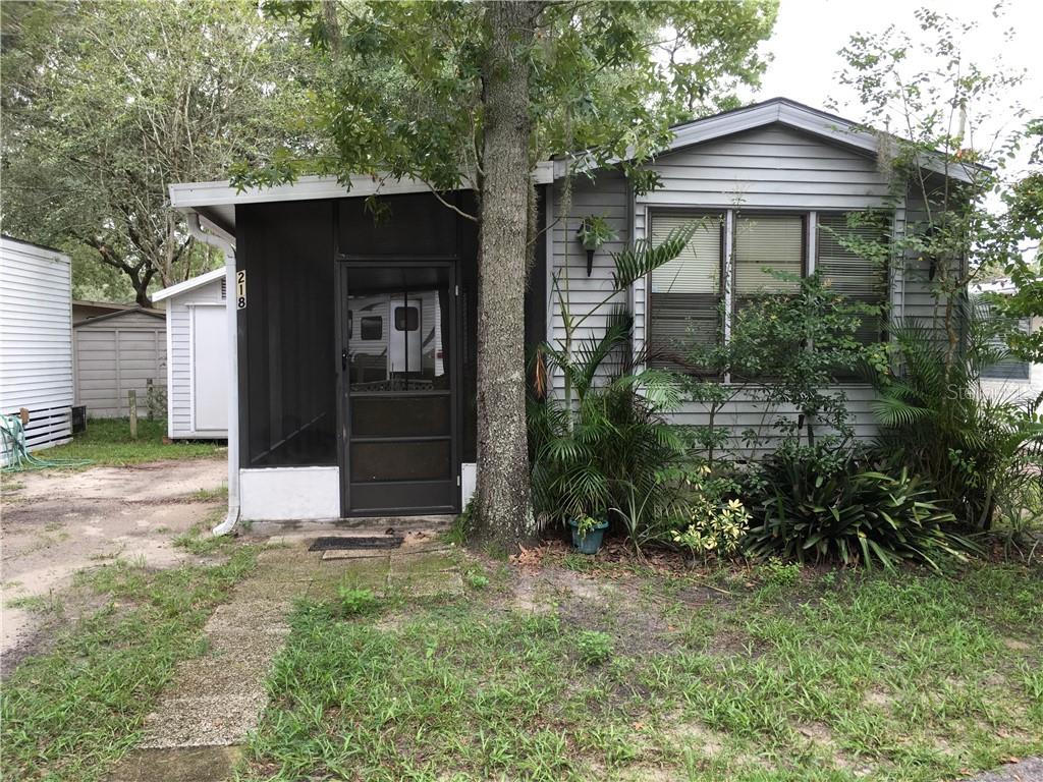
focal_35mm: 29
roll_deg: +0.4
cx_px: 522
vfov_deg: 48.2
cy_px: 391
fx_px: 874
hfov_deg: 61.7
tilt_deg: -3.1
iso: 32
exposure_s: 1/120
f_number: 2.2
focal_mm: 4.15
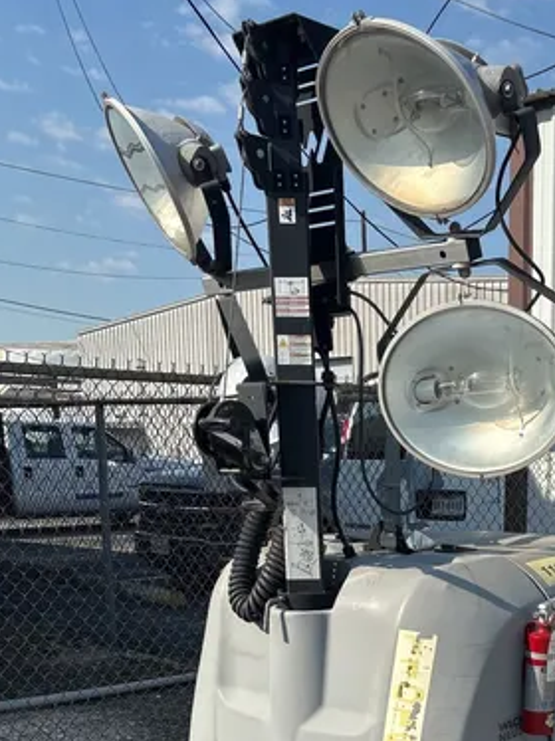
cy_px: 687
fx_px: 1091
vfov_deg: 35.0
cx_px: 470
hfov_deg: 27.8
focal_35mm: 51
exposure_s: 1/4854
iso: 50
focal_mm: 5.96
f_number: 1.6
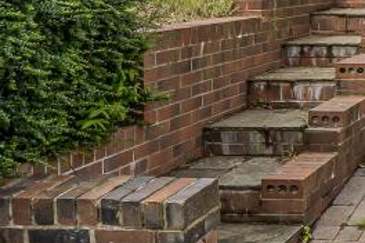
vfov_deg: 17.7
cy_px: -193
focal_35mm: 62
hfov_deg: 23.6
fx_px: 629
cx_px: 586
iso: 100
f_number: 11
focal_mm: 16
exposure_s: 1/250
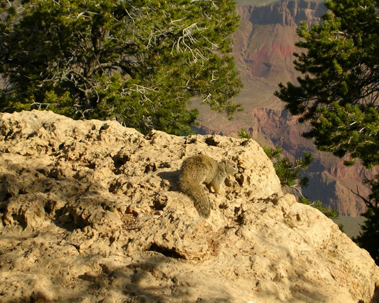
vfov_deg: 11.9
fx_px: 1458
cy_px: 160
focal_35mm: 130
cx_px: 193
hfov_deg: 14.8
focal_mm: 17.4
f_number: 4.9
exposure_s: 1/422
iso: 50
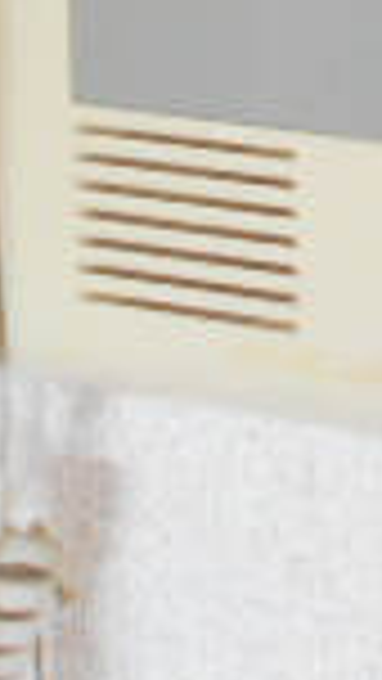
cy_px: -302
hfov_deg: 10.1
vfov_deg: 16.5
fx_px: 2160
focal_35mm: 120
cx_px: 135
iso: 200
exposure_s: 1/30
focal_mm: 4.6
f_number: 3.2
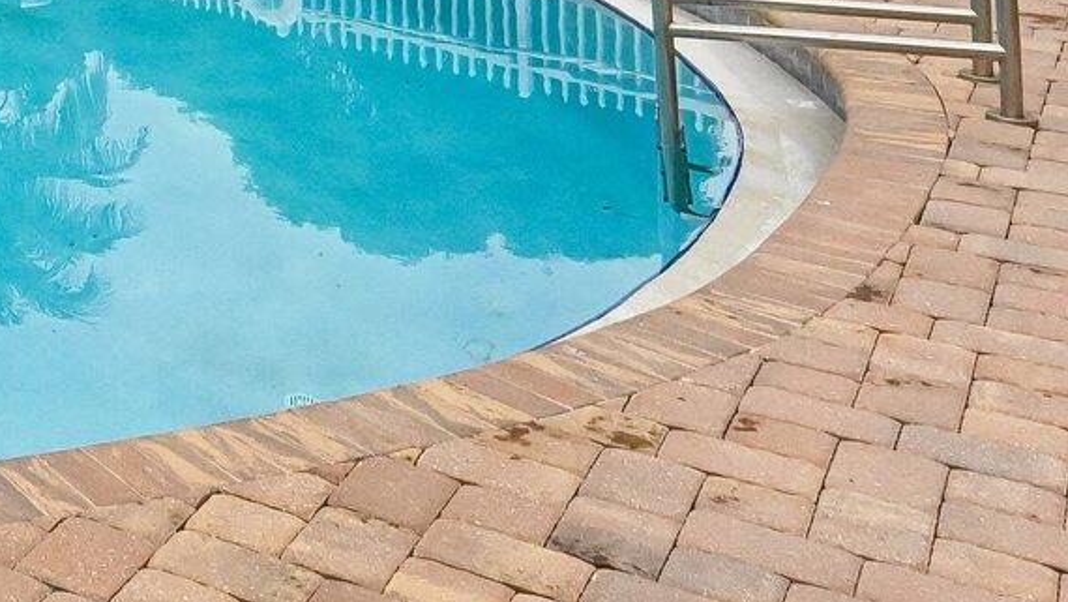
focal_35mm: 66
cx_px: -609
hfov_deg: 23.9
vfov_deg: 16.0
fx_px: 1866
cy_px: -427
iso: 4000
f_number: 8
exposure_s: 1/1600
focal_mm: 17.5
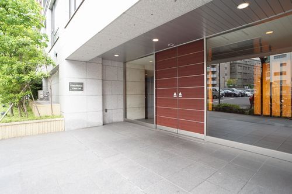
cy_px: 97
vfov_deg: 53.0
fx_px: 194
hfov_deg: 73.8
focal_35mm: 24
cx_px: 146
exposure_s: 1/60
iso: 125
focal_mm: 16
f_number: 4
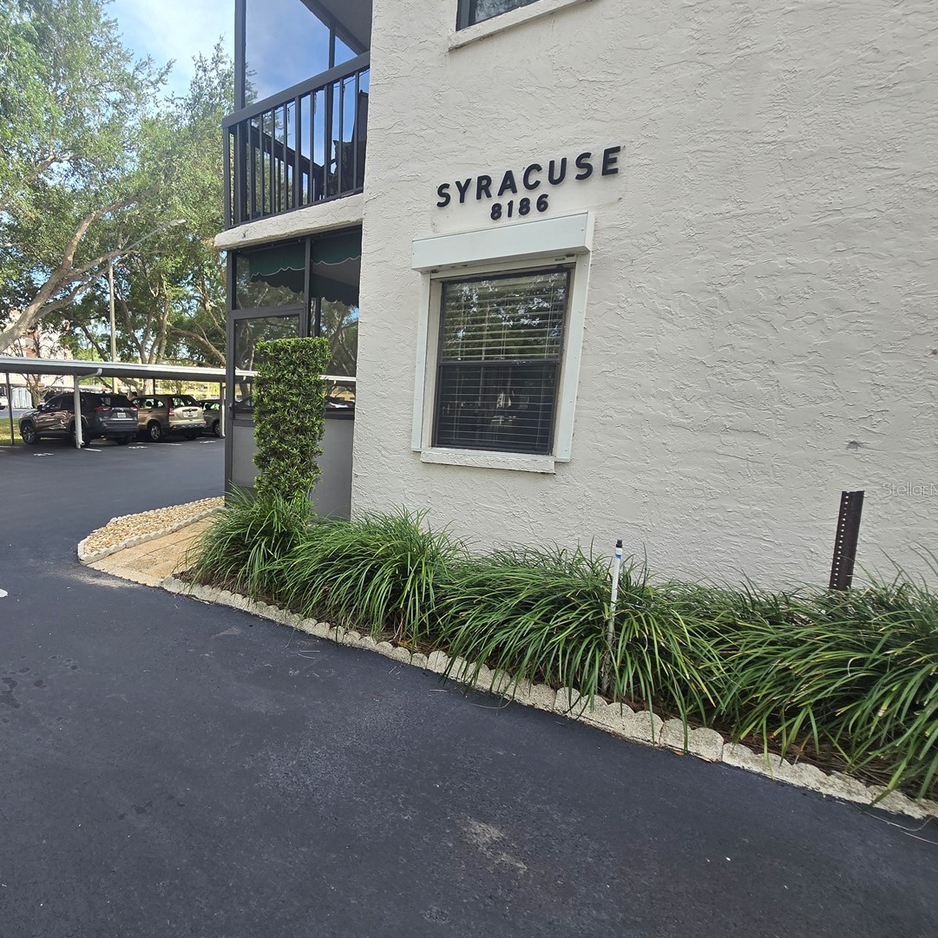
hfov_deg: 79.4
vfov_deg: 83.9
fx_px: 521
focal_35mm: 17
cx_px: 270
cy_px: 489
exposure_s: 1/516
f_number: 2.2
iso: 50
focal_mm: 2.2
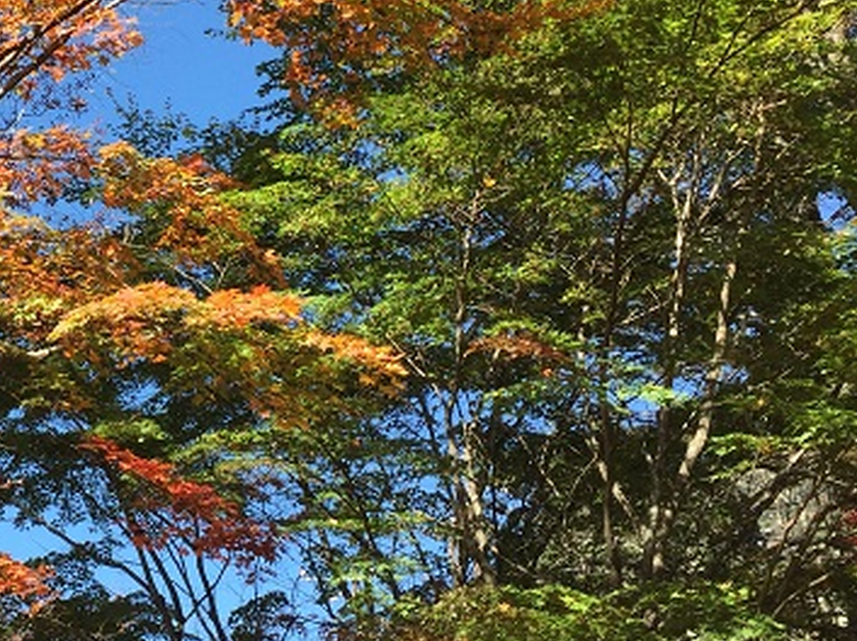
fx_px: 1657
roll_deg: -2.3
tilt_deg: +26.7
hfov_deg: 27.5
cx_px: 21
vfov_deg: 21.8
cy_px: 225
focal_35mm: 67
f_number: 2.2
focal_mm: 4.15
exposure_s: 1/573
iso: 32
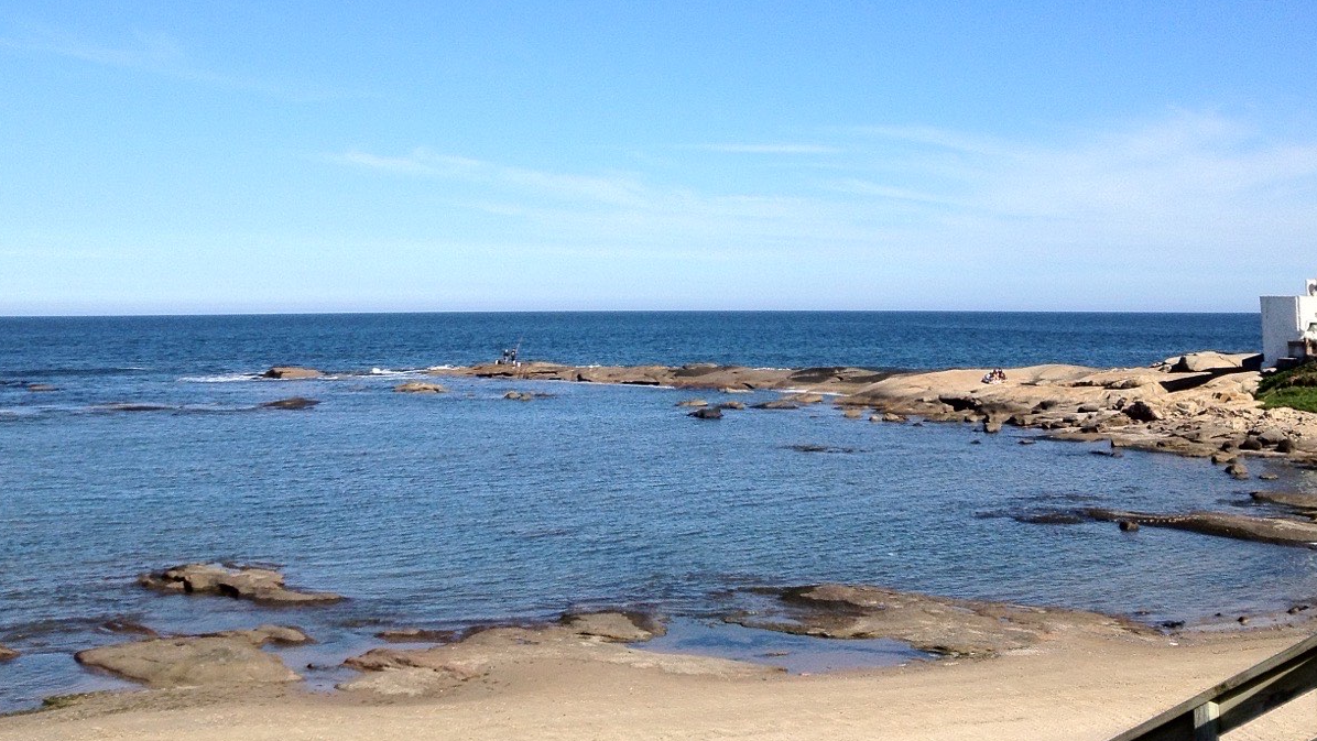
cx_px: 672
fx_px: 1781
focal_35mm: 51
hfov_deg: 40.6
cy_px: 94
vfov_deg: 23.0
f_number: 2.4
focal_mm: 4.28
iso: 64
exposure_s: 1/2304
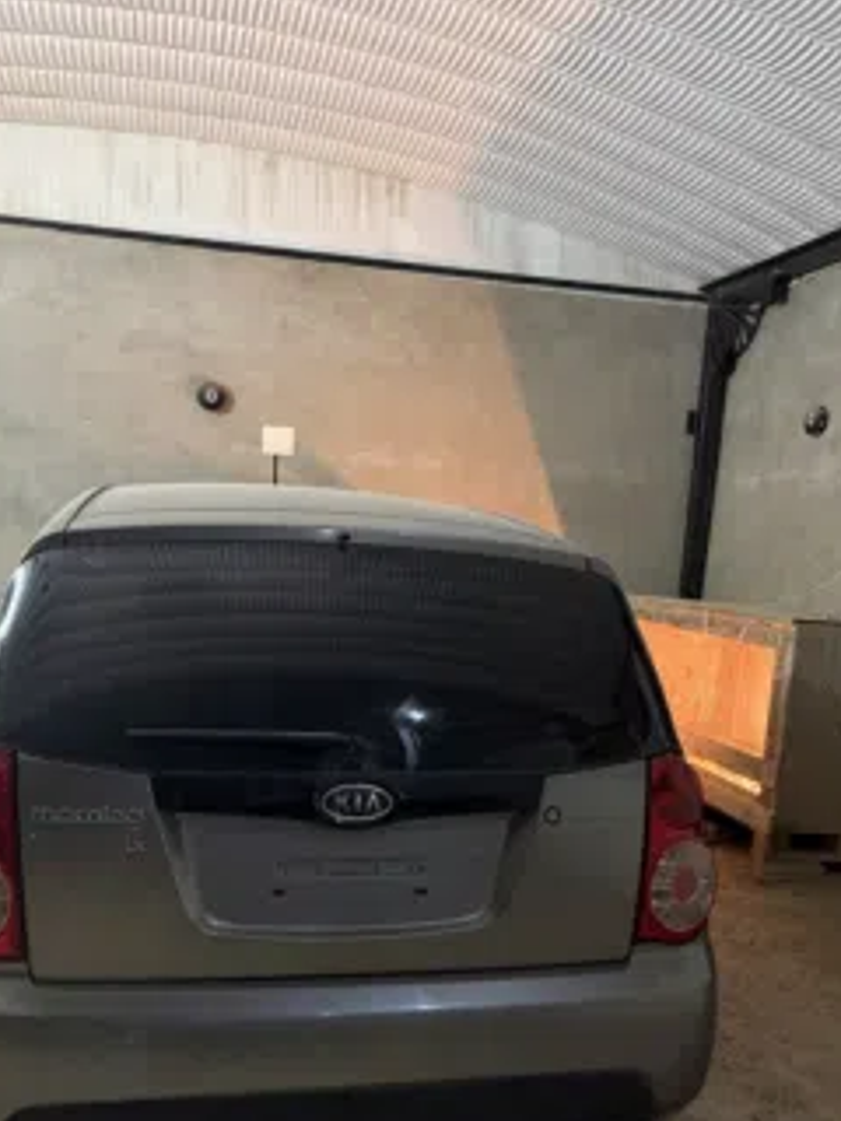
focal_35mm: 30
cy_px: 694
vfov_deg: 59.3
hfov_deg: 46.7
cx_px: 364
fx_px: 972
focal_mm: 6.76
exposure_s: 1/33
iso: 1000
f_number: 1.78
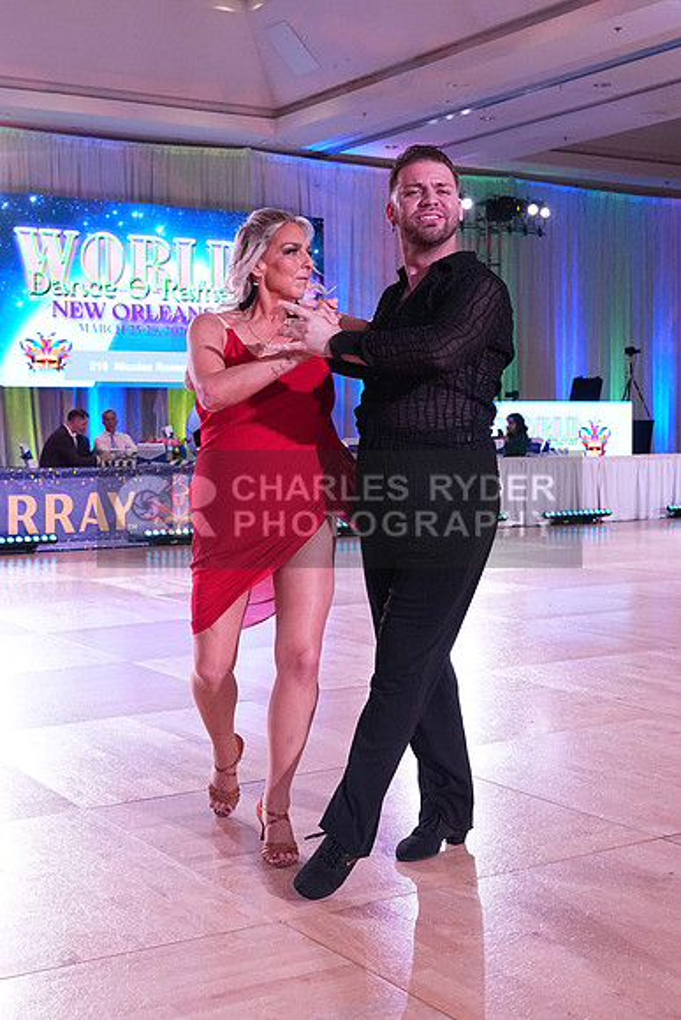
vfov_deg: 40.3
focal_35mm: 49
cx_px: 340
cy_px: 510
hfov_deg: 27.5
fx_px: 1389
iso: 4000
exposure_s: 1/400
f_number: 5.6
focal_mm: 33
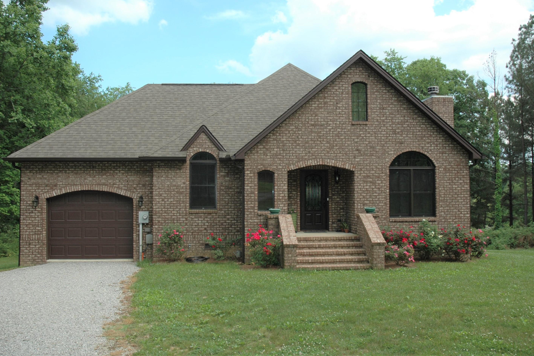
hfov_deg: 55.8
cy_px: 173
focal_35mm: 34
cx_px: 270
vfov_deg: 38.9
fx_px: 504
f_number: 4.5
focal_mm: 22
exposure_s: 1/500
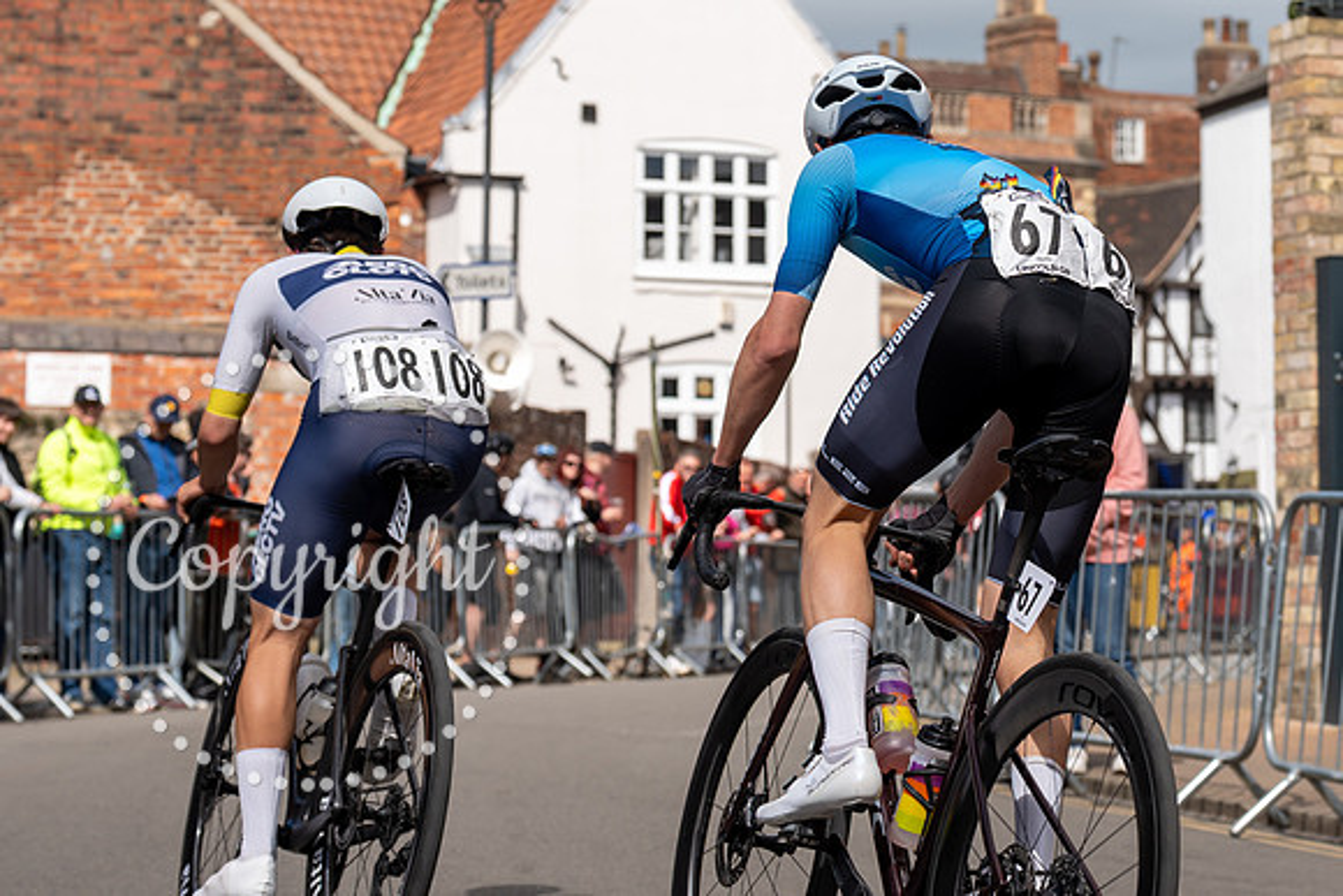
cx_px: 1039
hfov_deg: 18.7
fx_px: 4043
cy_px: 202
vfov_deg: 12.6
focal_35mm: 108
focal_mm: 70
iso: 160
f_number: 5
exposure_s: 1/1000
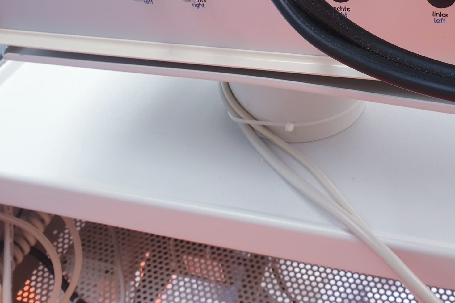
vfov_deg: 27.8
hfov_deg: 41.4
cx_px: 305
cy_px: 46
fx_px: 594
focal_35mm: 47
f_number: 2.4
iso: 64
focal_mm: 4.3
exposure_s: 1/50
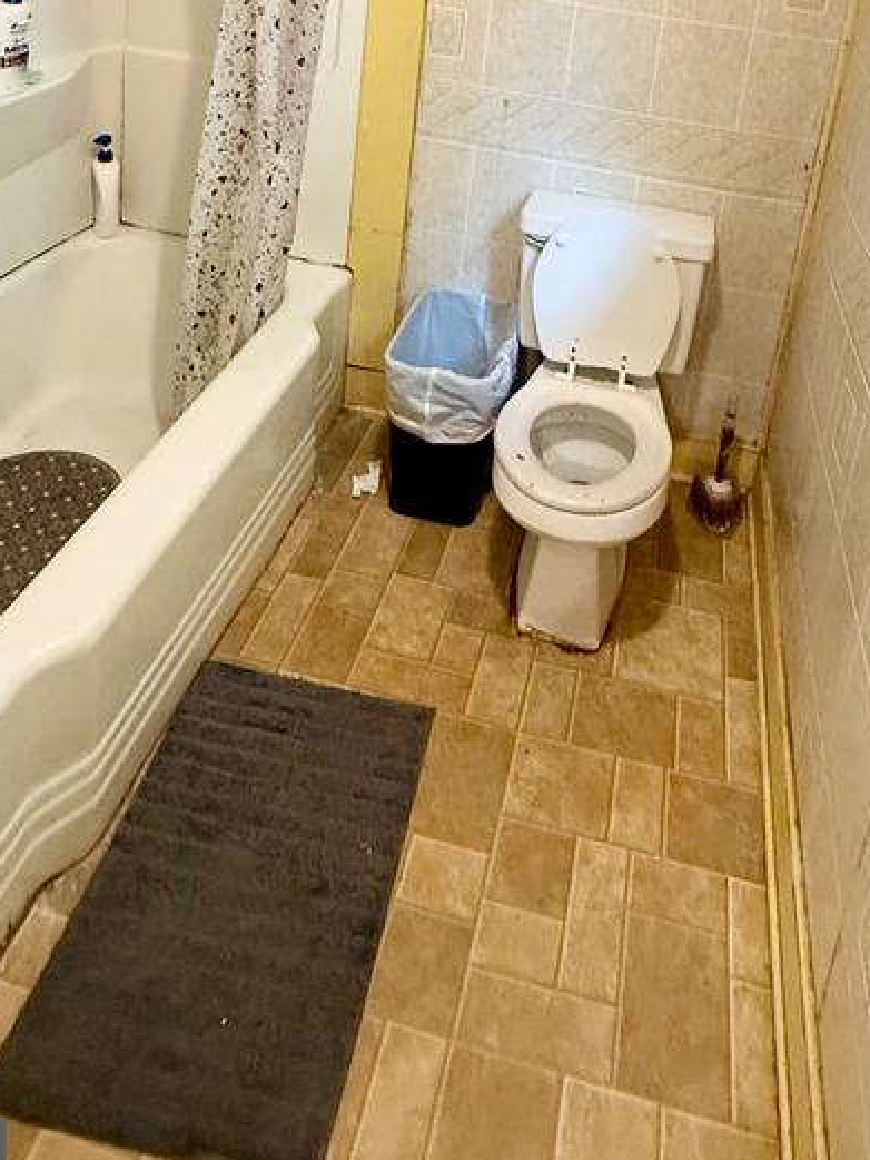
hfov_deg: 48.0
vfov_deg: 51.6
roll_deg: -6.8
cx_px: 516
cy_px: 45
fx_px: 971
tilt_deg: -11.9
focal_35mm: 29
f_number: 2.2
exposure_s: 1/60
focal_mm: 2.22
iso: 640
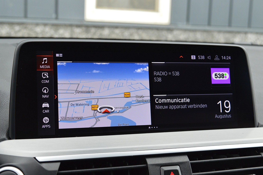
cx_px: 132
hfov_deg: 37.9
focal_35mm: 52
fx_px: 383
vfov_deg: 25.7
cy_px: 88
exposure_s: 1/60
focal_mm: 35
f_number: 7.1
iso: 800
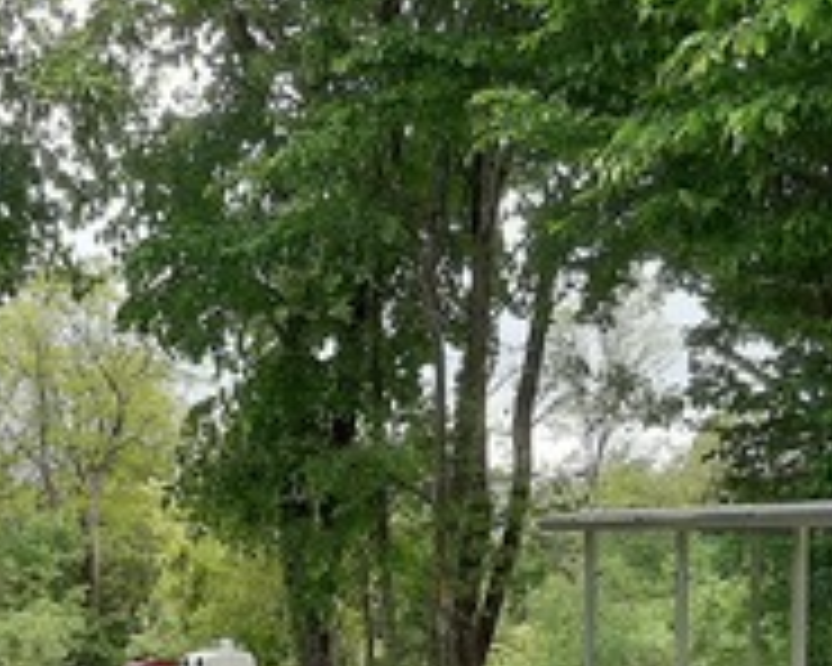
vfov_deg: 23.0
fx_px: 1576
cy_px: 648
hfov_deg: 29.5
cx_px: 337
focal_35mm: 64
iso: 40
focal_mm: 3.93
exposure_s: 1/186
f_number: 1.7
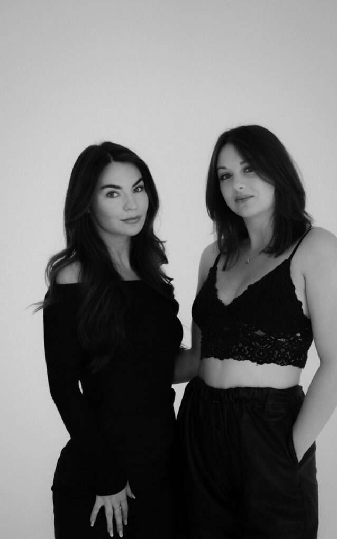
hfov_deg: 15.0
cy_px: 269
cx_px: 180
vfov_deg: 23.8
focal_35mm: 87
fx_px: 1279
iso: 500
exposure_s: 1/250
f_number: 2.8
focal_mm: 85
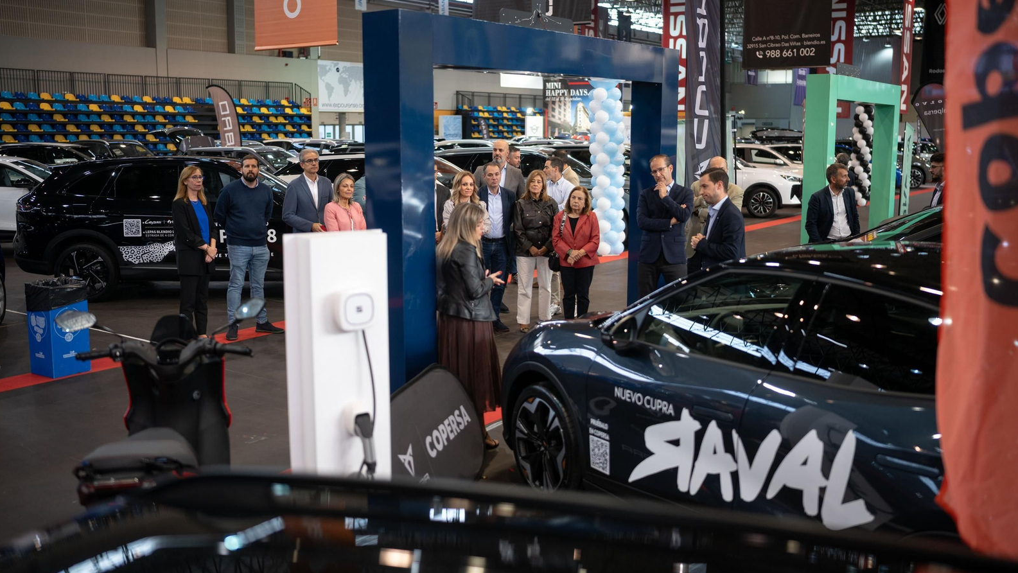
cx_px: 511
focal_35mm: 37
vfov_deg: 32.0
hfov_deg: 54.0
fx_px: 999
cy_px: 265
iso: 320
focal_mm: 35
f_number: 1.4
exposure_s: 1/250
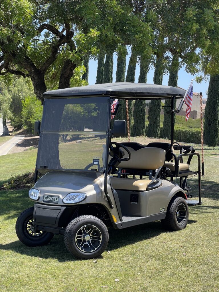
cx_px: 110
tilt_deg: -0.9
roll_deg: -4.9
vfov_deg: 30.3
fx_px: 540
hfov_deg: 22.9
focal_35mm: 64
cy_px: 146
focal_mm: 7.5
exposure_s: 1/359
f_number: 2.2
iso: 20
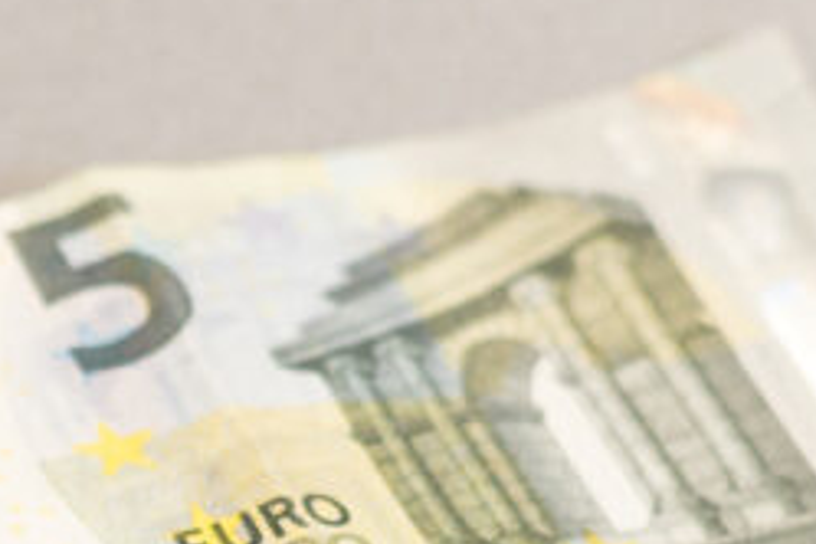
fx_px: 5825
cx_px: -269
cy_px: 1113
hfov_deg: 7.9
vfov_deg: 5.2
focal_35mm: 257
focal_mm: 50
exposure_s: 1/80
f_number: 2.8
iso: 125
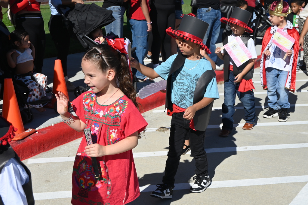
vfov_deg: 25.1
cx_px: 154
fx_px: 462
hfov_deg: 36.9
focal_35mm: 54
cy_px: 102
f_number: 8
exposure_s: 1/500
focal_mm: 36
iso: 100
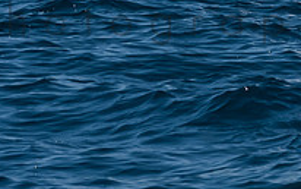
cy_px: -88
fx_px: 4785
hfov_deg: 3.6
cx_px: 292
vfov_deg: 2.3
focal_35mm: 583
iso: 640
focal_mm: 135
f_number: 14
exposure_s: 1/1000
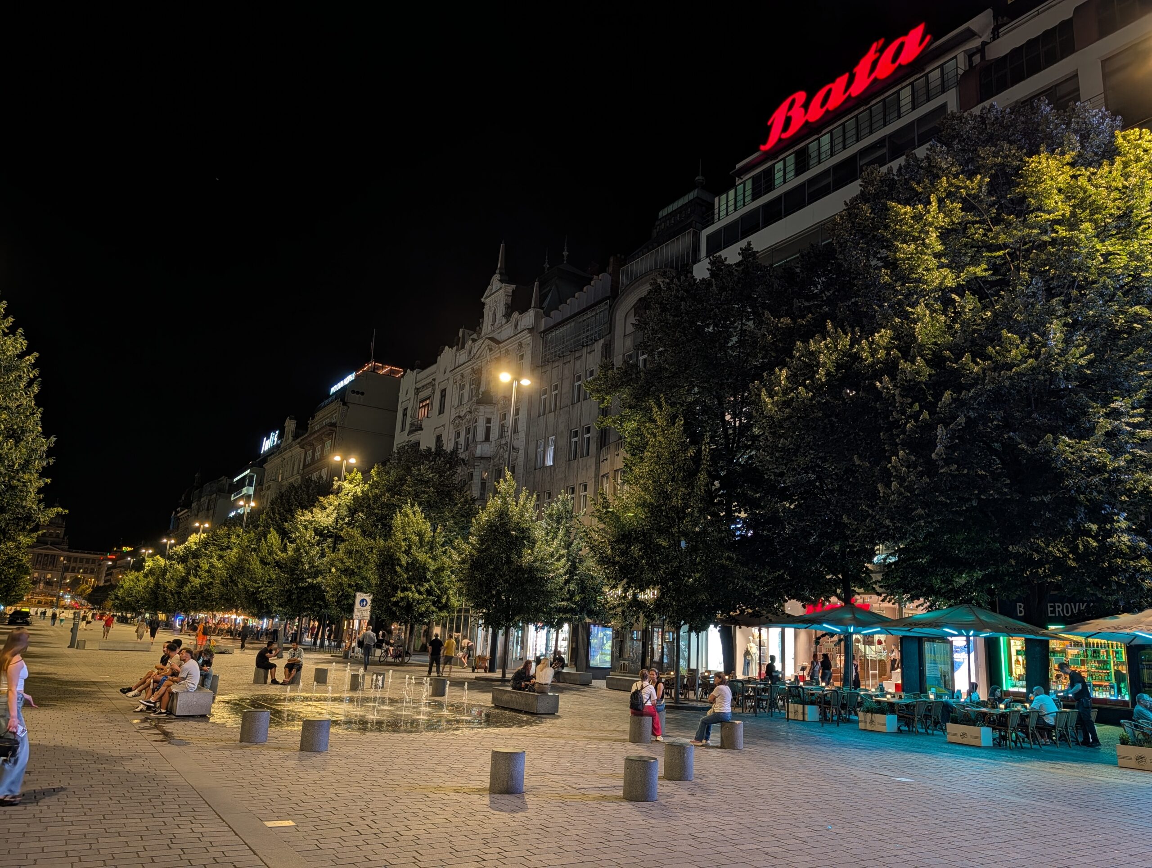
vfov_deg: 56.9
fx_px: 800
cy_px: 434
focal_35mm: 24
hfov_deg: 71.5
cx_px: 576
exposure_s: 1/100
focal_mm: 6.9
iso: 432
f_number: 1.68
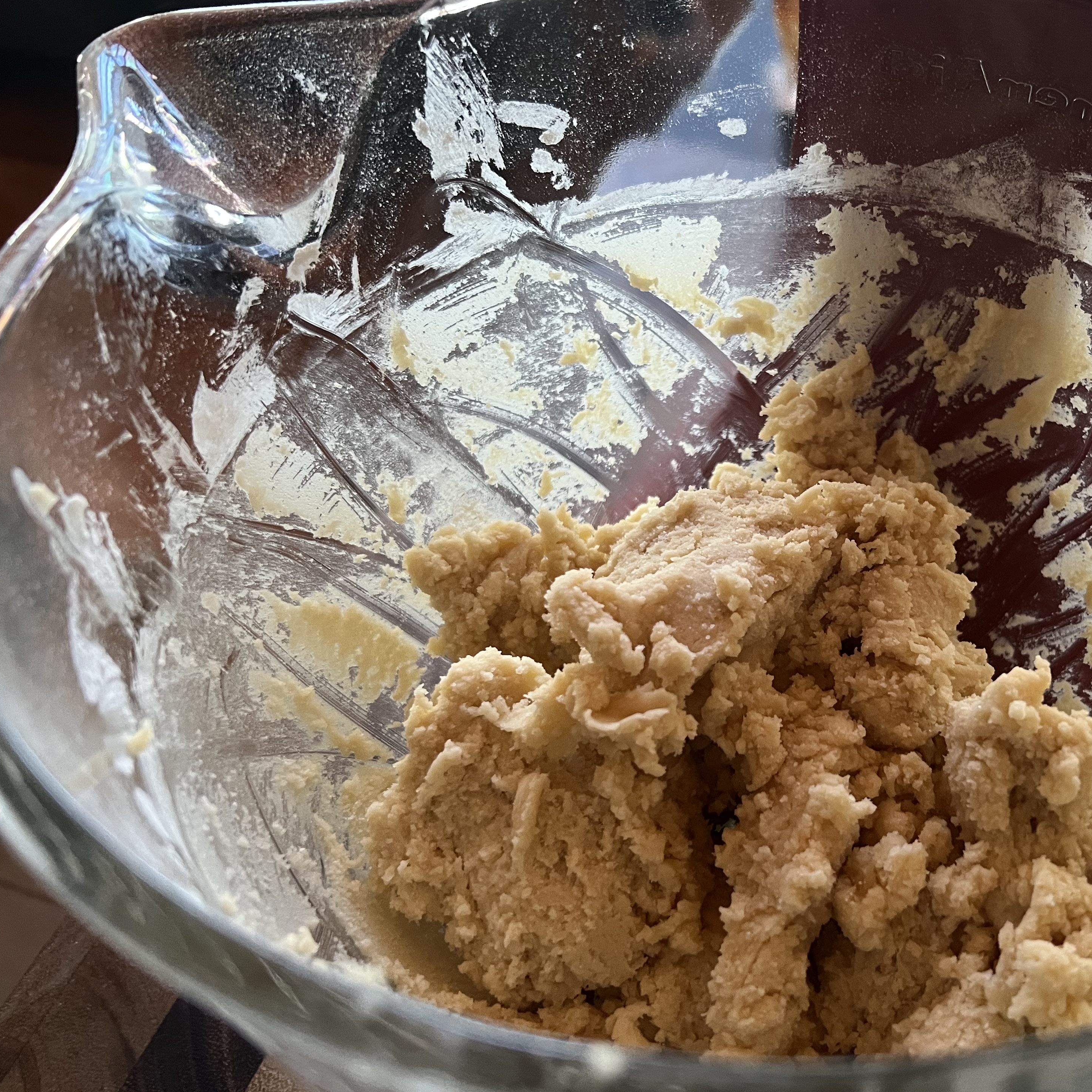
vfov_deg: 51.1
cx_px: 758
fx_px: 1142
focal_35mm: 32
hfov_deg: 49.9
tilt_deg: -50.8
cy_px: 555
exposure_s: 1/60
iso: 250
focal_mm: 5.7
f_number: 1.5
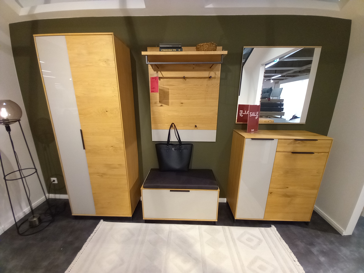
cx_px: 182
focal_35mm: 13
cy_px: 136
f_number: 2.2
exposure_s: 1/50
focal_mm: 1.13
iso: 200
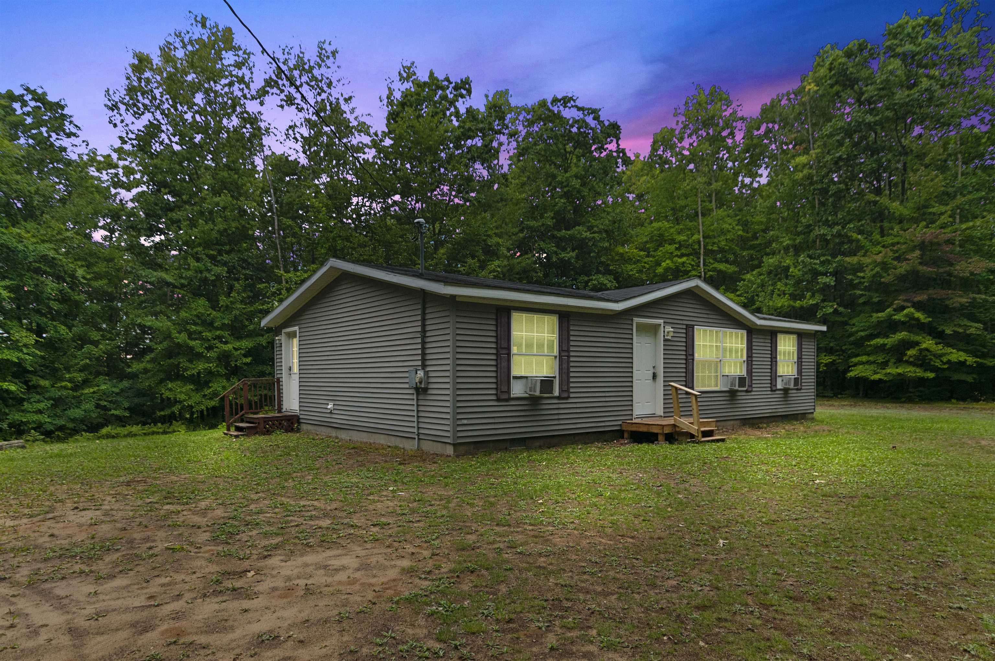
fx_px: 580
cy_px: 330
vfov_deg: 59.4
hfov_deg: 81.3
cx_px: 498
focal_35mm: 21
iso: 250
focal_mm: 14
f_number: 4.5
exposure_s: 1/200
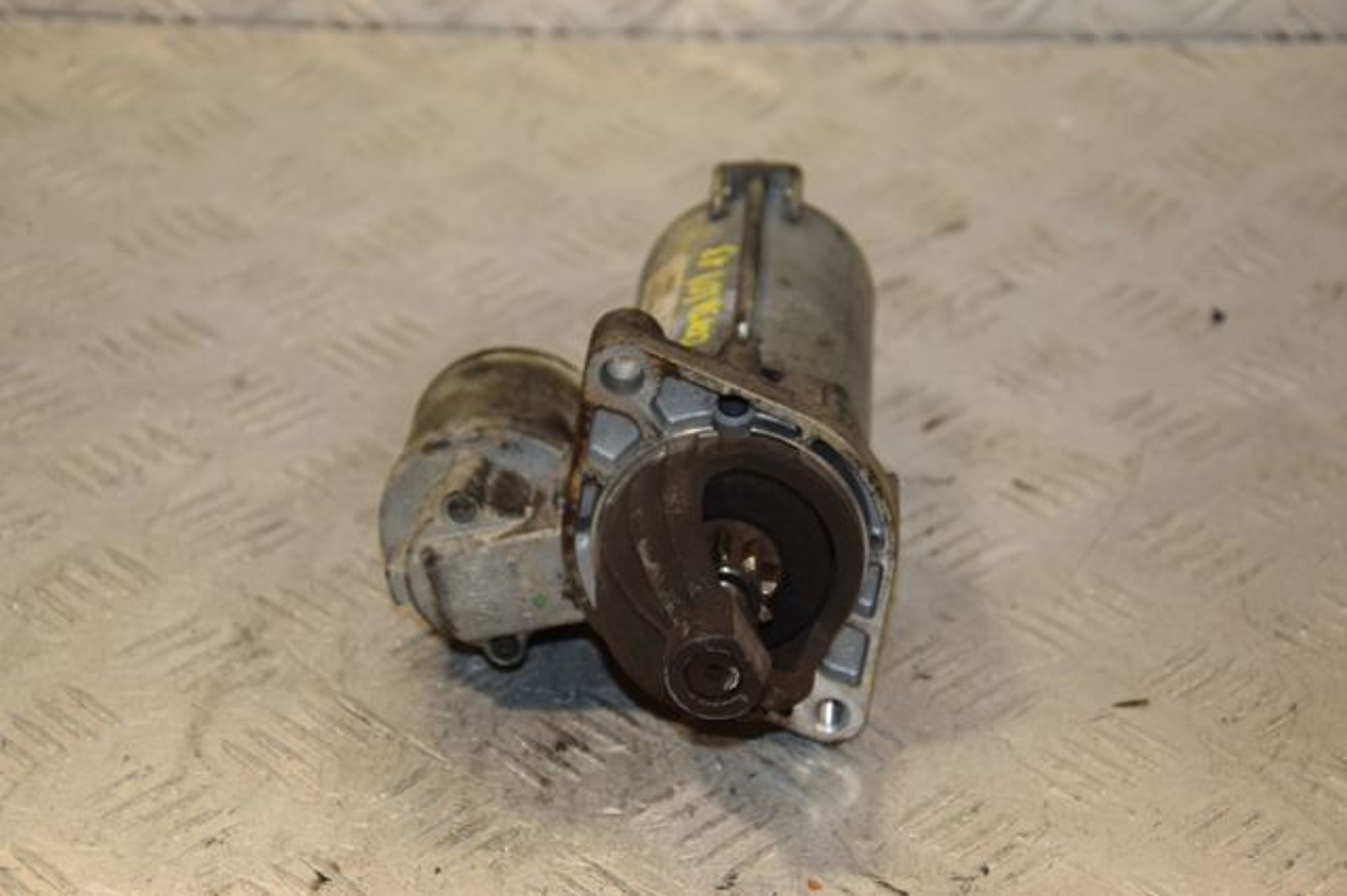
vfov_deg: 13.8
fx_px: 3702
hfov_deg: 20.6
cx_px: 674
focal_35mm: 99
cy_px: 448
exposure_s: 1/200
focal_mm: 66
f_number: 6.3
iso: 800
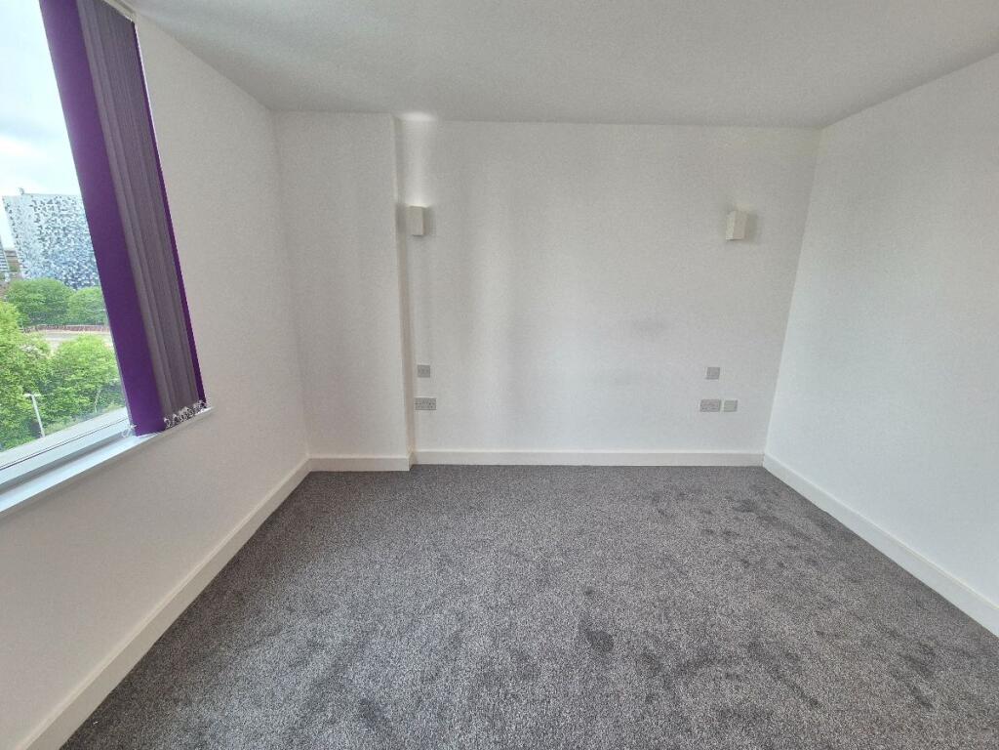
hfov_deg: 106.2
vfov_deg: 89.9
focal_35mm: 13
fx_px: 375
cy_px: 375
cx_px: 500
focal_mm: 2.2
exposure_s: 1/50
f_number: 2.2
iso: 100
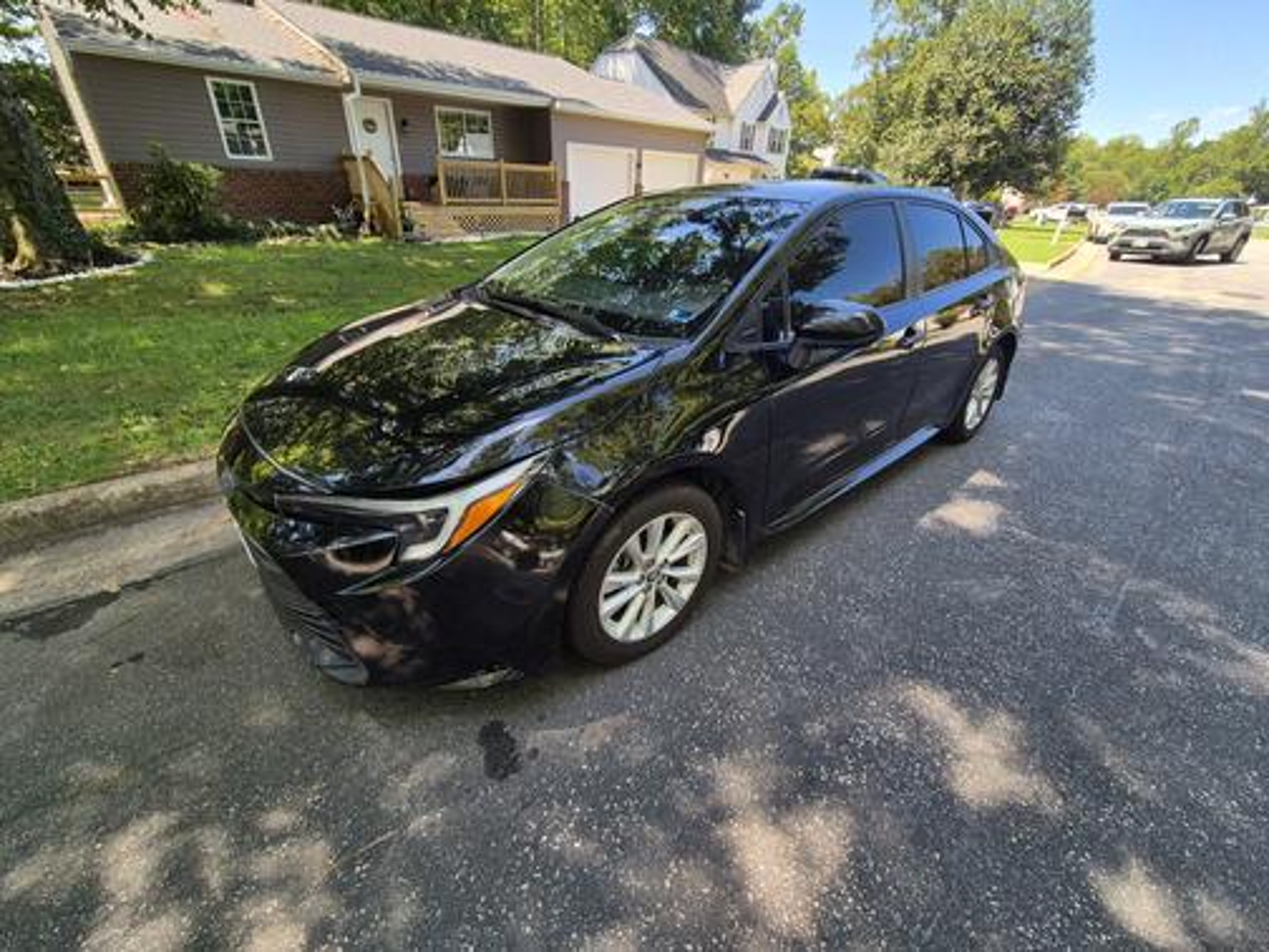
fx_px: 477
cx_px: 634
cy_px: 476
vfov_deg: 89.9
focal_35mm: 13
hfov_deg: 106.2
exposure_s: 1/373
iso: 50
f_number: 2.2
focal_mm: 2.2
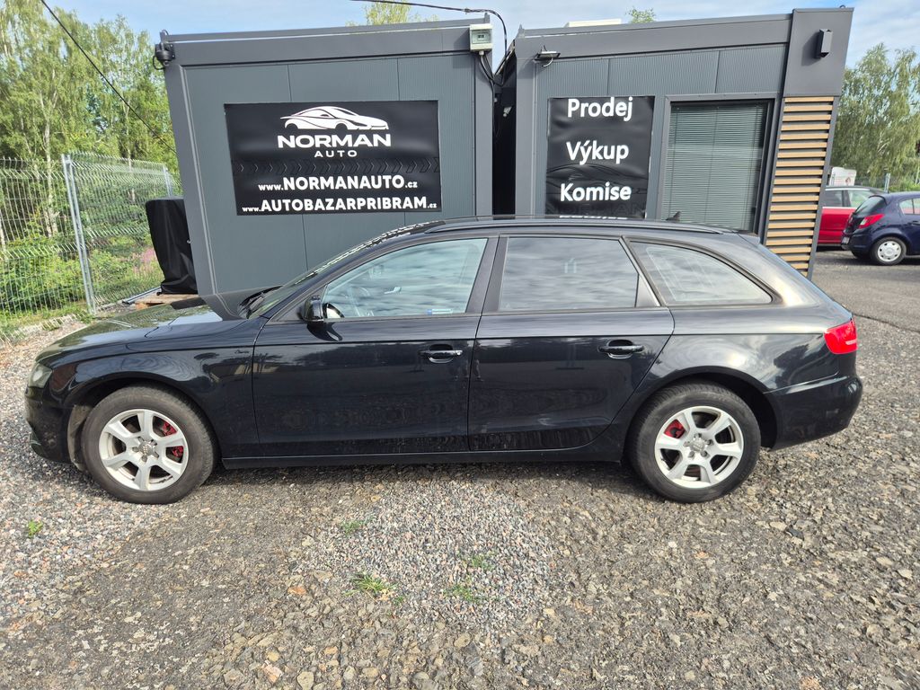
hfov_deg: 73.9
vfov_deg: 58.9
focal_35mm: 23
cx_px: 460
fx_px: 611
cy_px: 345
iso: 25
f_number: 1.8
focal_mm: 5.4
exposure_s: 1/634
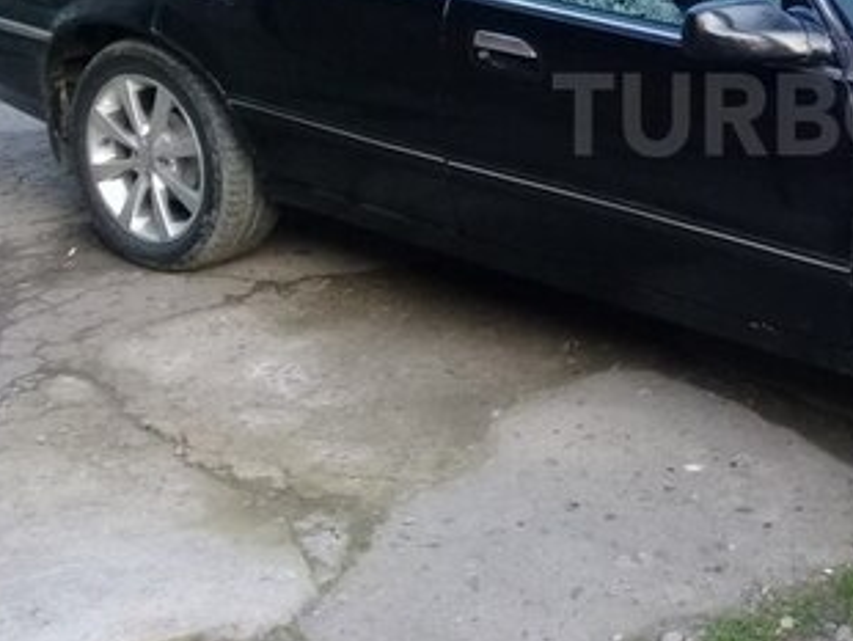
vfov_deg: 22.0
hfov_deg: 27.8
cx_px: 834
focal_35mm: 66
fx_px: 1628
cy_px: 114
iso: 80
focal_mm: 3.3
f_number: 2.2
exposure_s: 1/100
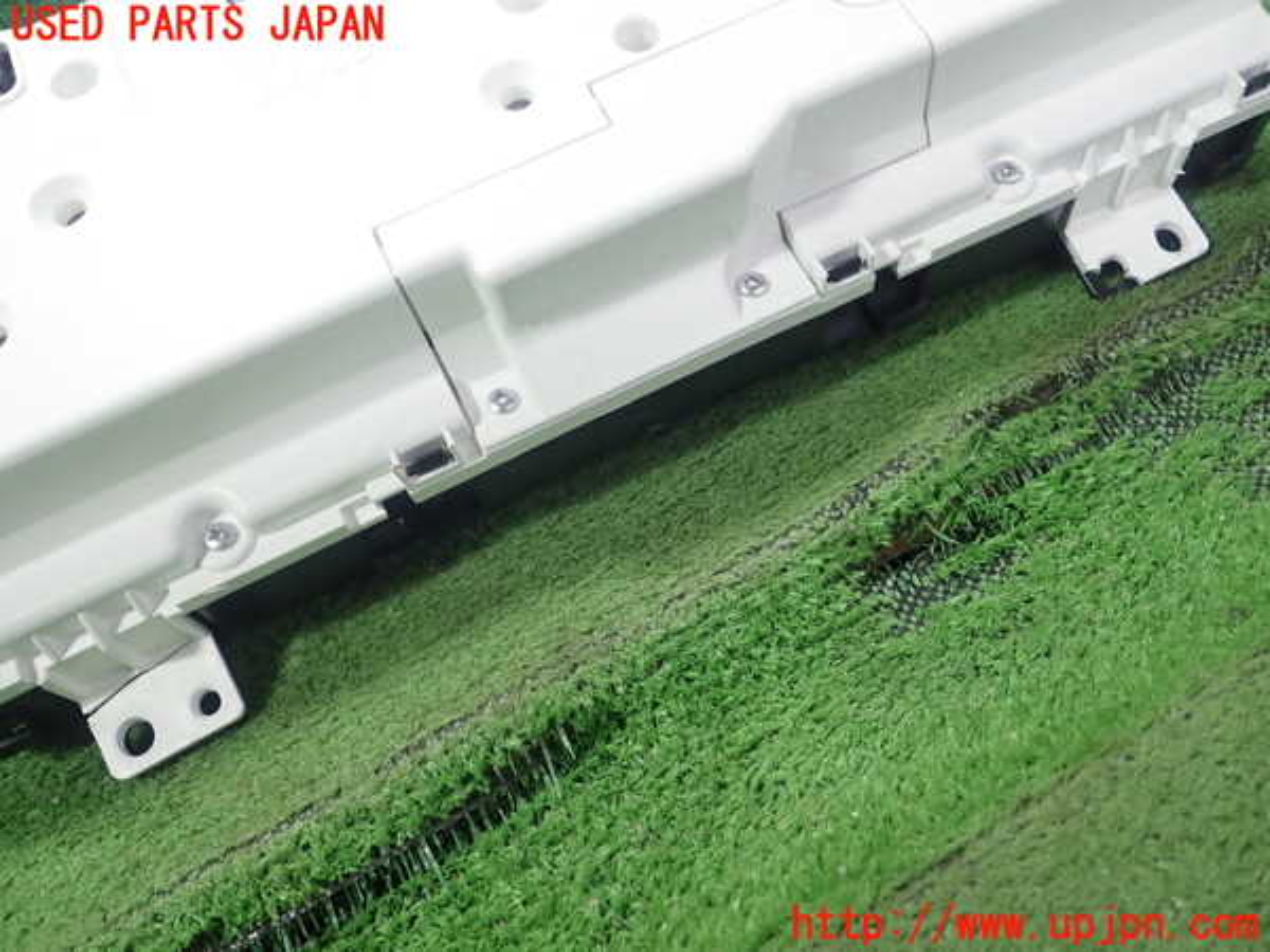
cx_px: 635
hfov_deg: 60.0
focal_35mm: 30
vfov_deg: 46.8
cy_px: 476
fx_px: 1101
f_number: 2.3
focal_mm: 5.5
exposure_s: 1/125
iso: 320
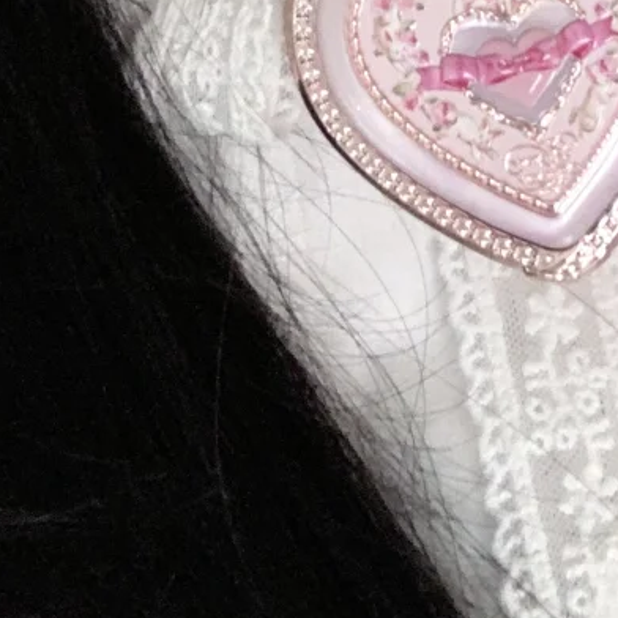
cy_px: -495
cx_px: 632
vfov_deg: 14.7
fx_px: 2101
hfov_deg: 16.4
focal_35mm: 104
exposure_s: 1/60
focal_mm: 2.87
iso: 250
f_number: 2.2
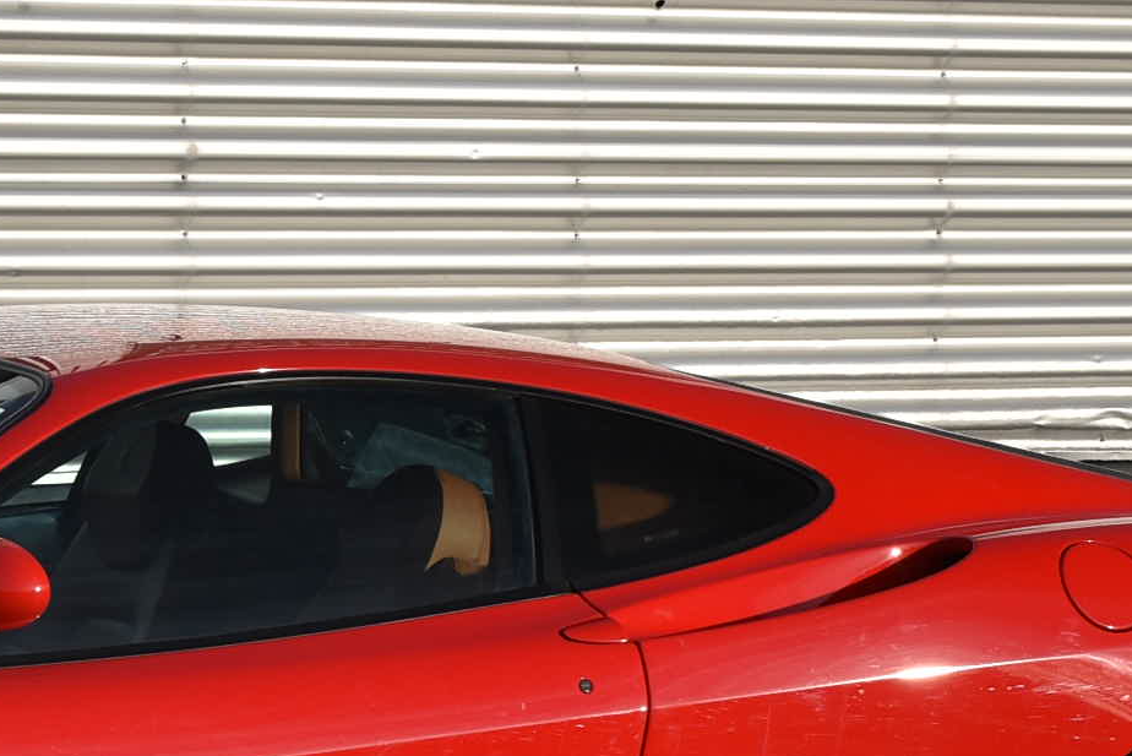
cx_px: -66
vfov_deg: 9.1
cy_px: 607
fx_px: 4738
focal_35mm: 151
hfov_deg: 13.4
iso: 220
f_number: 8
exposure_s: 1/250
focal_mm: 31
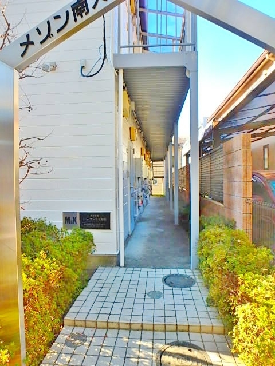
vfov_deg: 79.0
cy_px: 183
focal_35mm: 21
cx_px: 138
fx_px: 222
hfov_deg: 63.4
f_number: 3.5
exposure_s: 1/160
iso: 125
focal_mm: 3.7
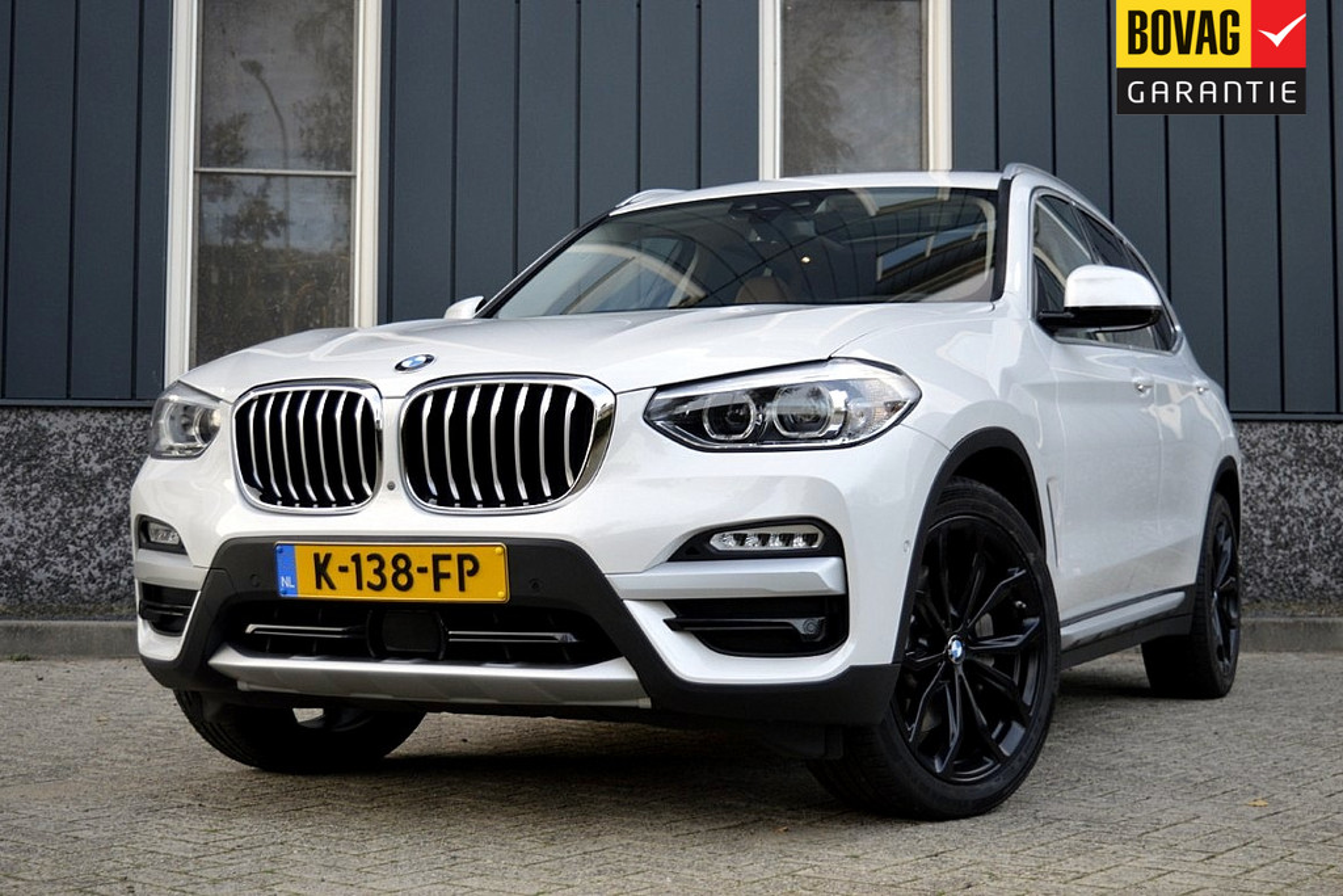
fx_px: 1903
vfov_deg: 26.5
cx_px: 672
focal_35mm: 51
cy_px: 448
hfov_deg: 38.9
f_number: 4.5
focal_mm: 34
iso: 400
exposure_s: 1/125
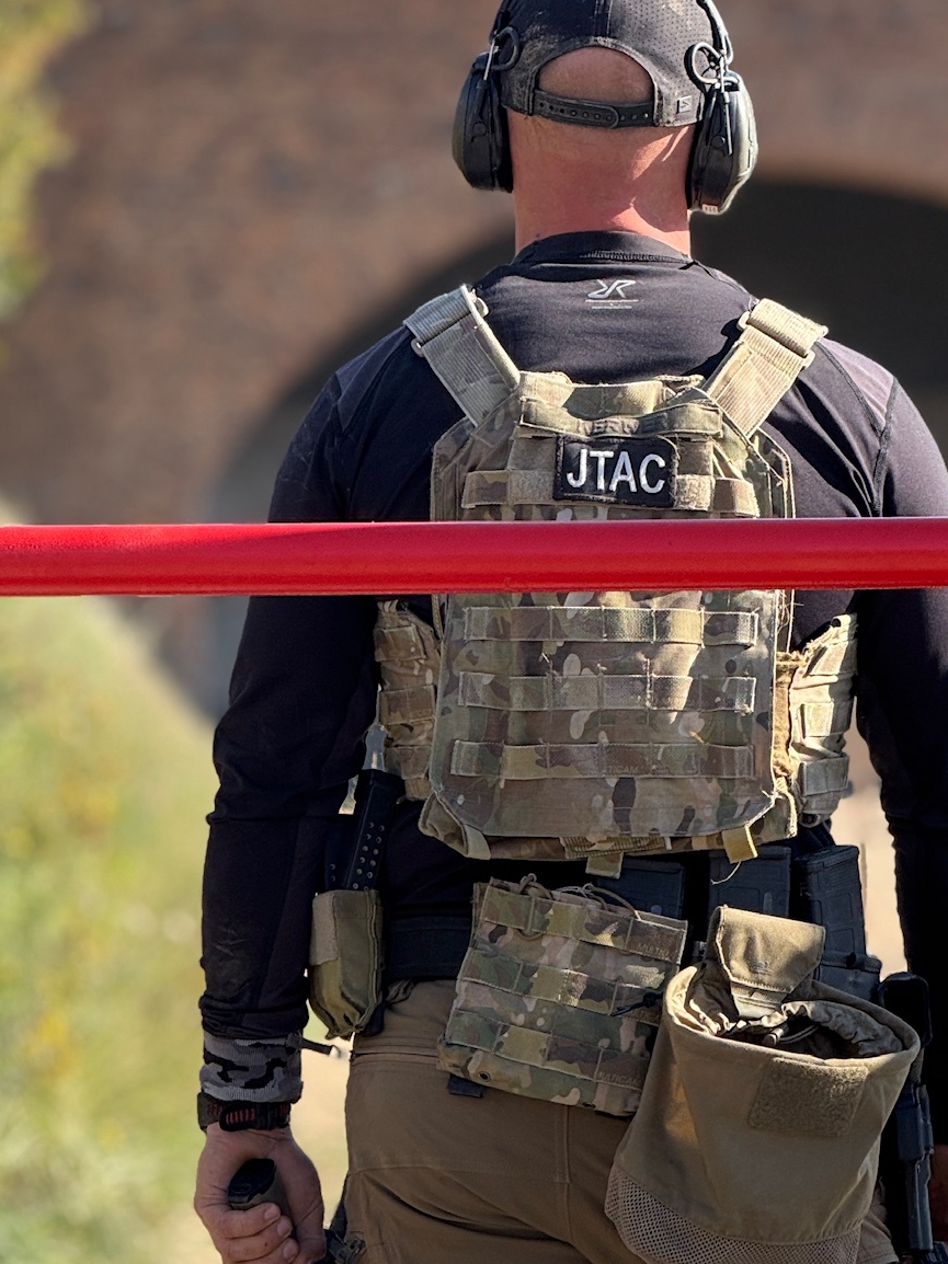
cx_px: 524
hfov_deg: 7.0
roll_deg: +1.1
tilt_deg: -0.2
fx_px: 7781
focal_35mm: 213
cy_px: 793
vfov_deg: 9.3
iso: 64
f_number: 2.8
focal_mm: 15.66
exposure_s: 1/655
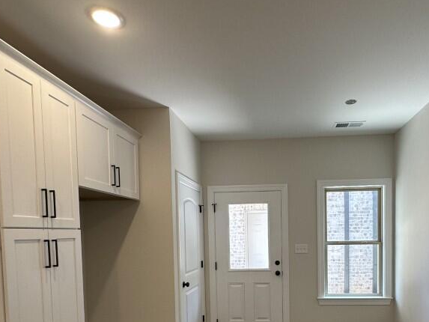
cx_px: 264
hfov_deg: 68.4
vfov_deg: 52.1
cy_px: 247
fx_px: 310
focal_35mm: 25
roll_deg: -0.1
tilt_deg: -3.5
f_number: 2.2
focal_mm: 2.22
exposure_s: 1/120
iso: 100
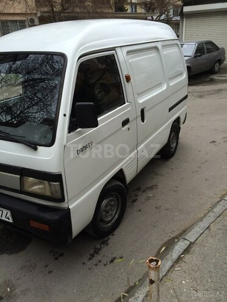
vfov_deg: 61.7
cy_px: 151
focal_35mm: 29
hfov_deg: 48.2
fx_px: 254
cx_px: 114
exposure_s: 1/477
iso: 32
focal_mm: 4.15
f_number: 2.2
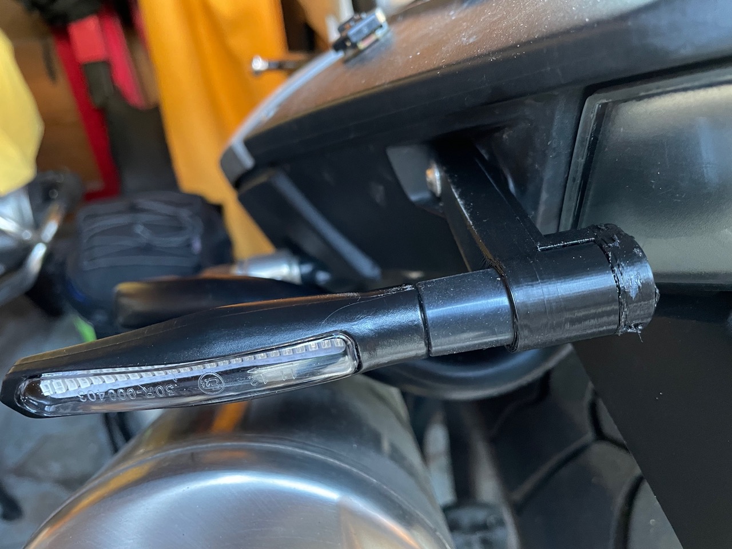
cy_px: 274
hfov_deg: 67.3
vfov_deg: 53.1
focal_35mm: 26
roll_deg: +7.0
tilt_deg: -31.6
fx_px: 550
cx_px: 366
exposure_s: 1/30
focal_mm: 4.2
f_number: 1.6
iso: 800
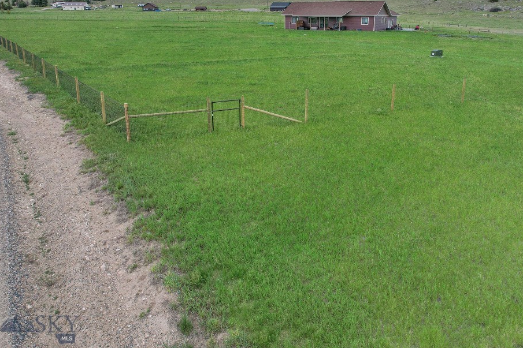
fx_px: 407
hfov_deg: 65.4
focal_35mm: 28
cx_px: 285
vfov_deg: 46.0
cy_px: 130
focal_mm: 8.38
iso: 140
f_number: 2.8
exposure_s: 1/1500
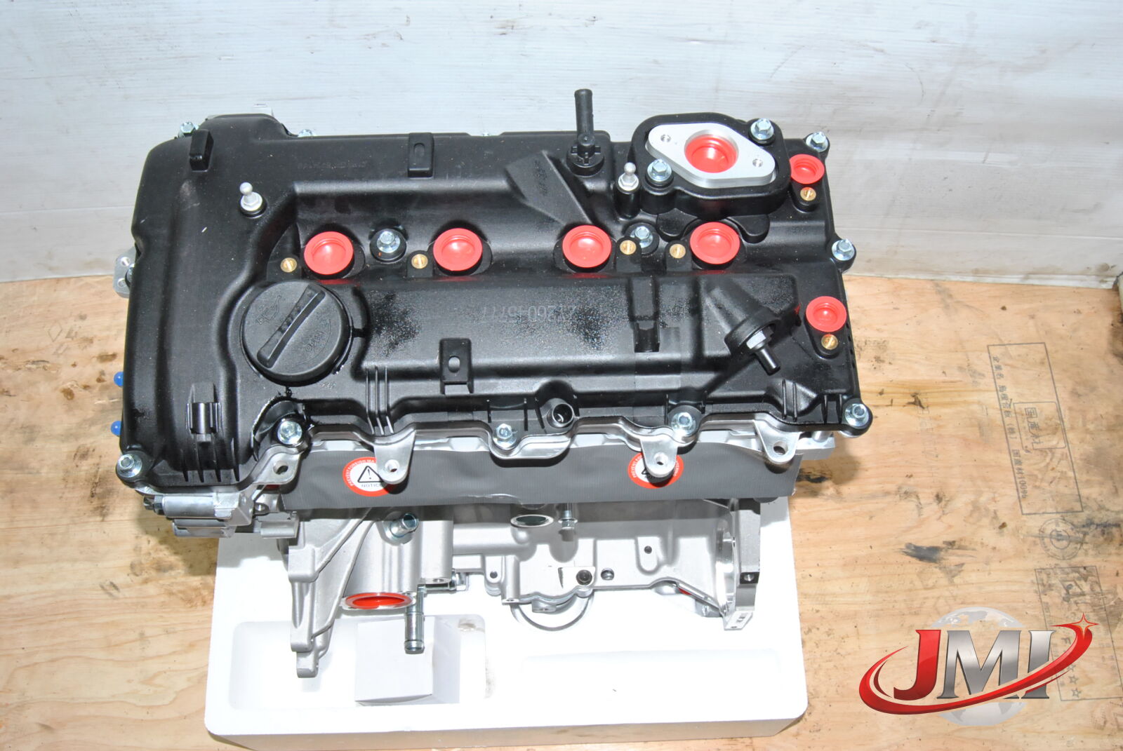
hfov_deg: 49.5
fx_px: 1218
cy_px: 376
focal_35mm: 39
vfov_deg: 34.3
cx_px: 562
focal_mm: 26
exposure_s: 1/200
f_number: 16
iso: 800
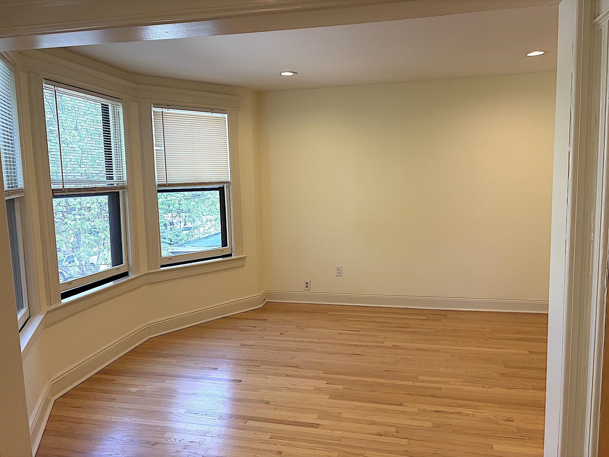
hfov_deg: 67.3
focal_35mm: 26
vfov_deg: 53.1
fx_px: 457
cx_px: 304
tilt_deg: -6.4
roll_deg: +1.4
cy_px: 228
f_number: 1.6
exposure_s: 1/154
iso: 64
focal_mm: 5.96
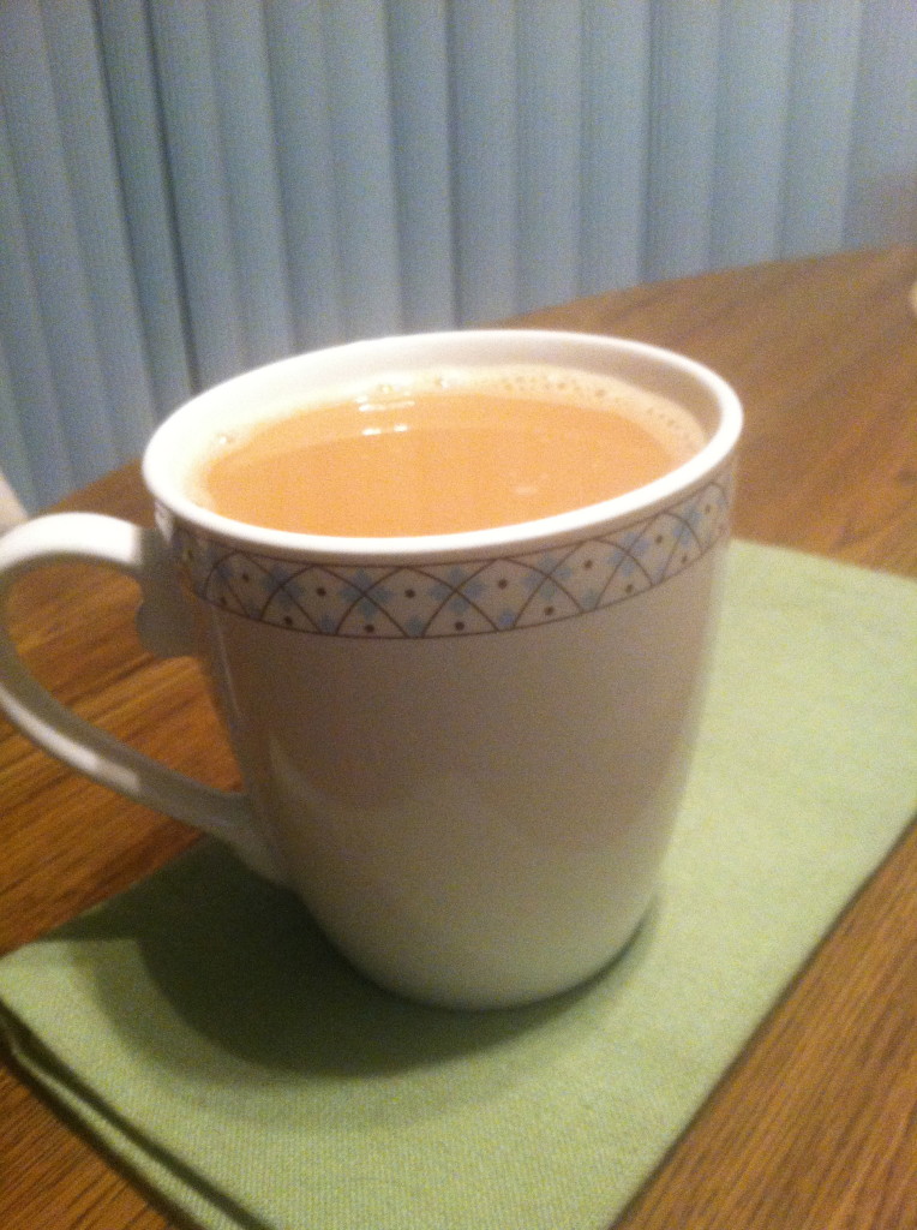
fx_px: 1240
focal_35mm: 35
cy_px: 615
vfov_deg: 52.7
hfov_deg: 40.6
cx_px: 458
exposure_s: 1/15
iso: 400
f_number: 2.8
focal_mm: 3.85
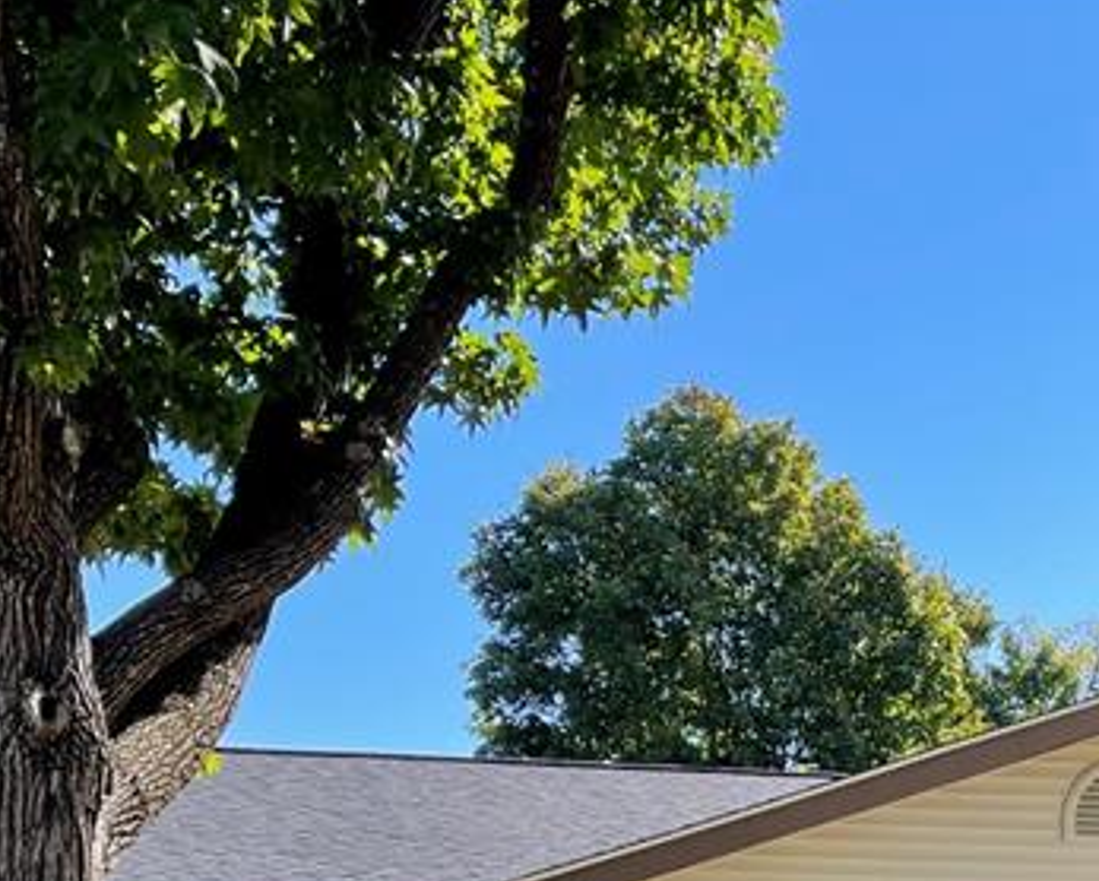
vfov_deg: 19.4
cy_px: 1182
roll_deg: +0.1
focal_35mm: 72
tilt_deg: -1.4
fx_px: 2343
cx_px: 899
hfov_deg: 25.9
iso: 32
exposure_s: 1/894
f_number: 1.6
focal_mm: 5.1
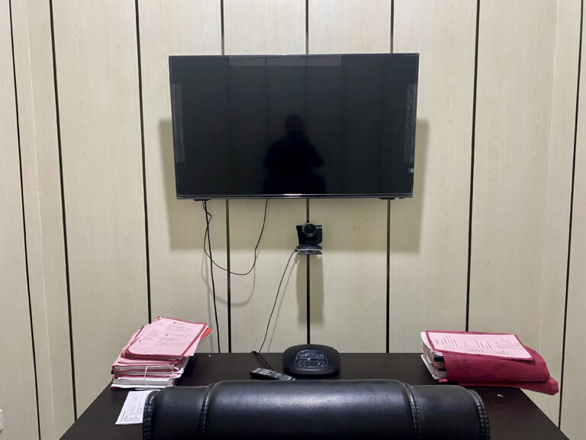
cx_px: 293
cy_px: 220
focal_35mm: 26
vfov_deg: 53.1
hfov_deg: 67.3
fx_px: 440
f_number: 1.8
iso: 320
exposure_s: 1/50
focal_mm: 4.25
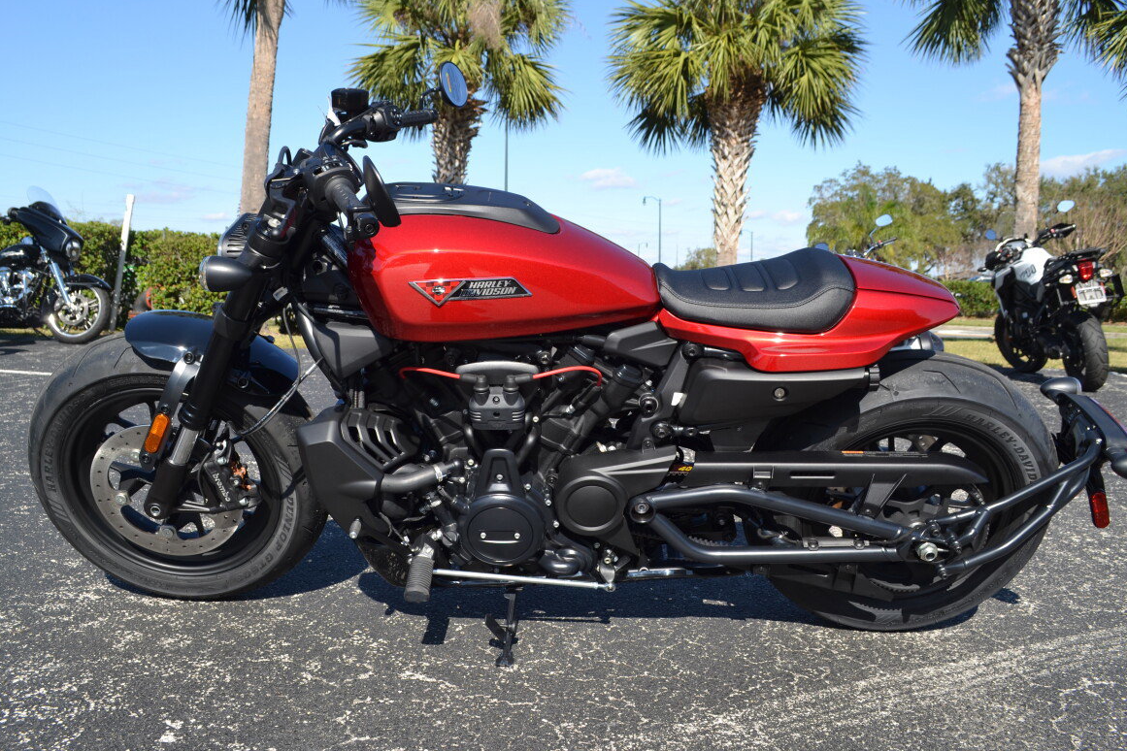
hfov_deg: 60.3
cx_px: 550
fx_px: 970
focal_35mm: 31
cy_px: 371
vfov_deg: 42.3
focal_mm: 20
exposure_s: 1/200
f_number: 7.1
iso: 100
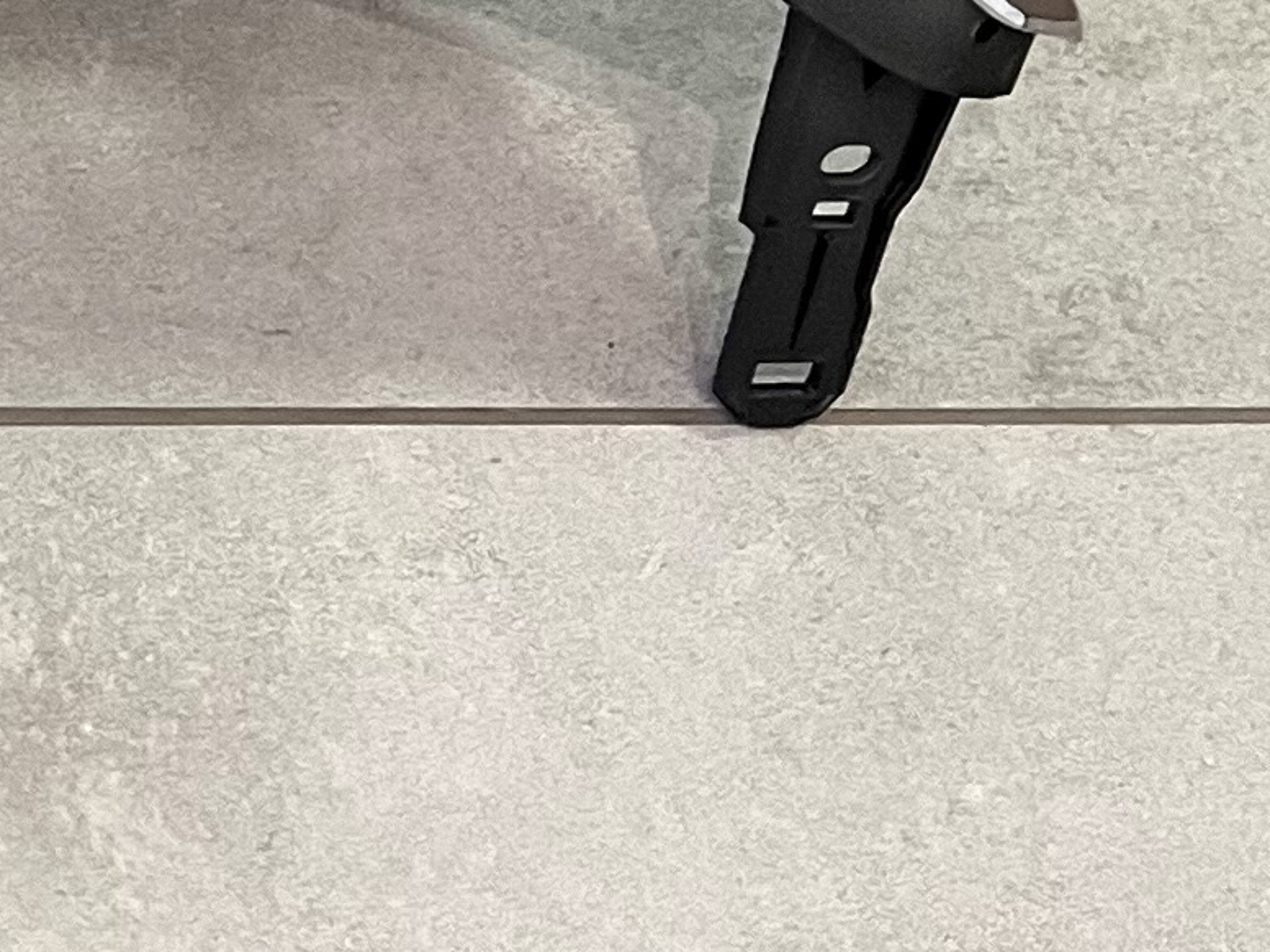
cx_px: -1898
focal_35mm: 135
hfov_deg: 11.6
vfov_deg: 10.6
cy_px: -525
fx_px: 4953
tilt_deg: -69.2
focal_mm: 5.7
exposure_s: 1/69
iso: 125
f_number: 1.5
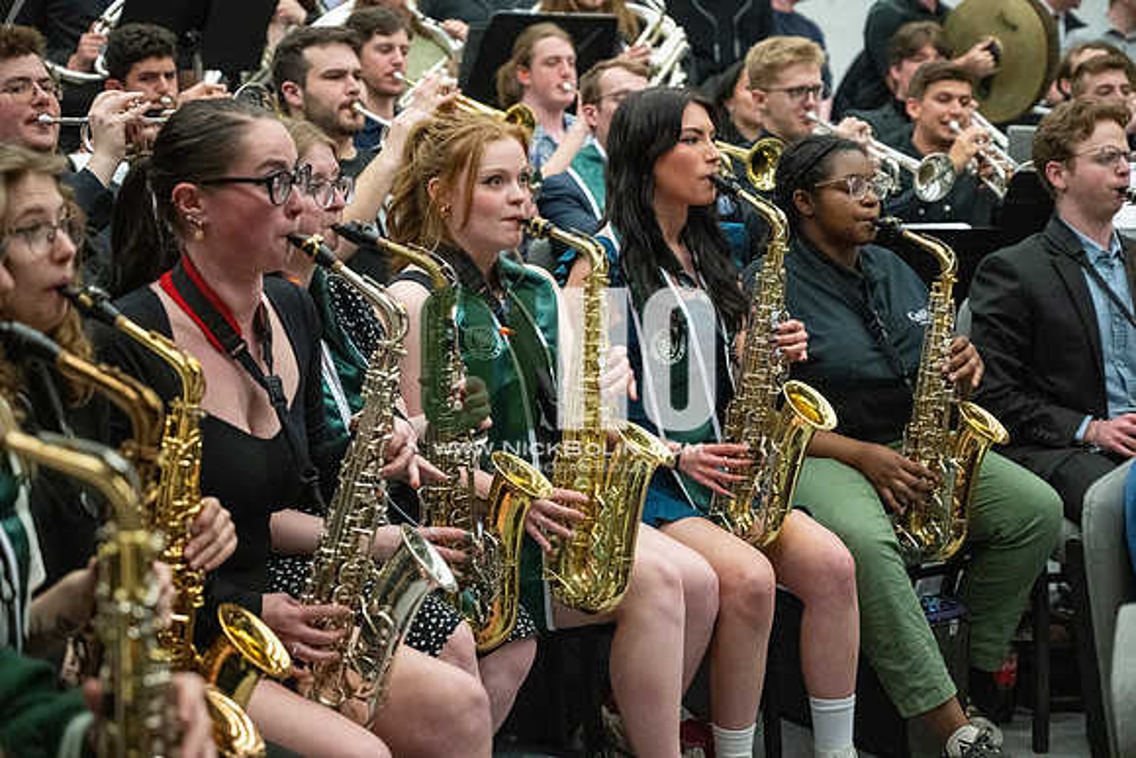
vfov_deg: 19.5
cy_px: 379
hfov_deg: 28.8
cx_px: 568
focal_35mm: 70
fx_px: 2209
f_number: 4
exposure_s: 1/500
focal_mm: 70
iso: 10000
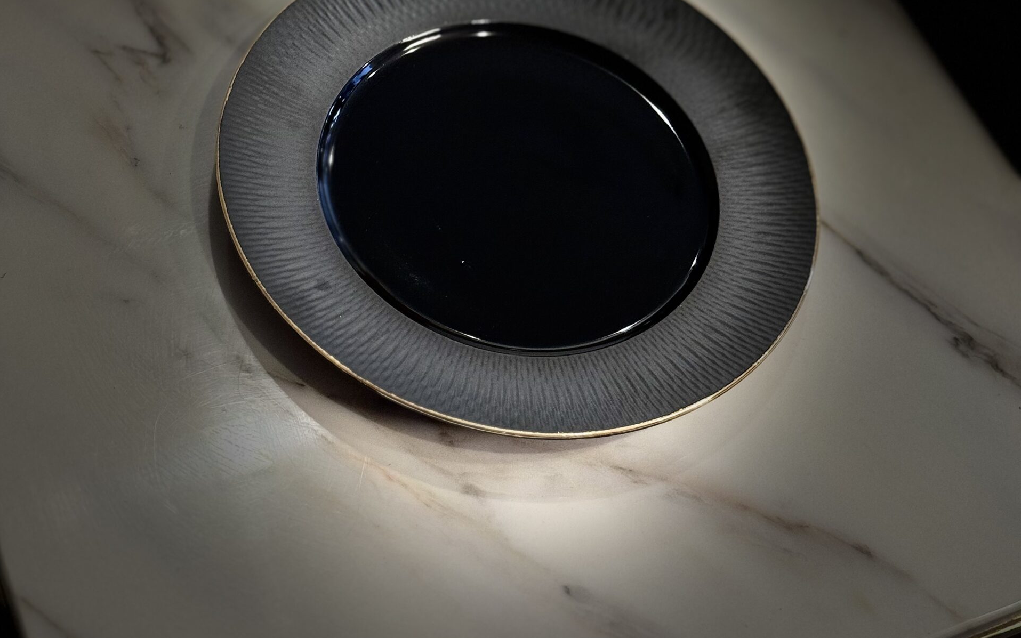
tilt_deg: -54.0
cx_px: 511
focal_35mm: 68
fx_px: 1892
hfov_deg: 30.2
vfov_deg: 19.1
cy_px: 194
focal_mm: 6.86
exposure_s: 1/60
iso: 200
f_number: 1.78
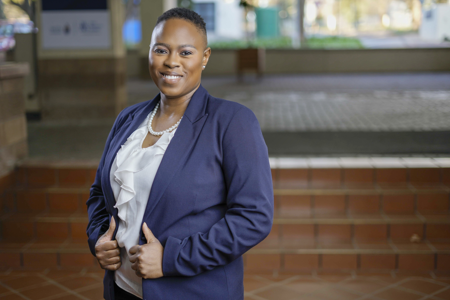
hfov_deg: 38.2
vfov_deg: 26.0
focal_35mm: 52
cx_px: 217
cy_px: 155
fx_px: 650
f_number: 1.8
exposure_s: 1/200
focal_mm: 50
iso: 160
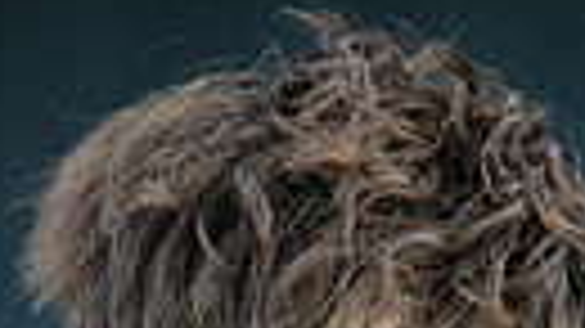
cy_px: 877
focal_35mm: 1208
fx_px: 18731
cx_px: 356
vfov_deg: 1.0
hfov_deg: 1.8
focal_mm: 135
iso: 400
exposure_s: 1/2000
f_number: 1.8
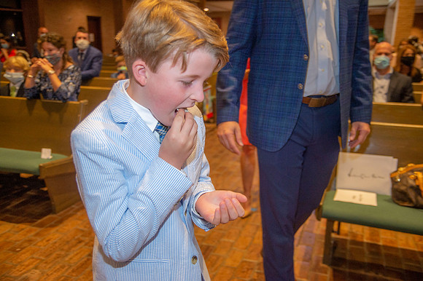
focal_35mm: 35
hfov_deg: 54.5
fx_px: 411
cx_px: 212
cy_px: 140
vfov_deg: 37.8
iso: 1600
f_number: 4.5
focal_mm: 35
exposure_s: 1/125
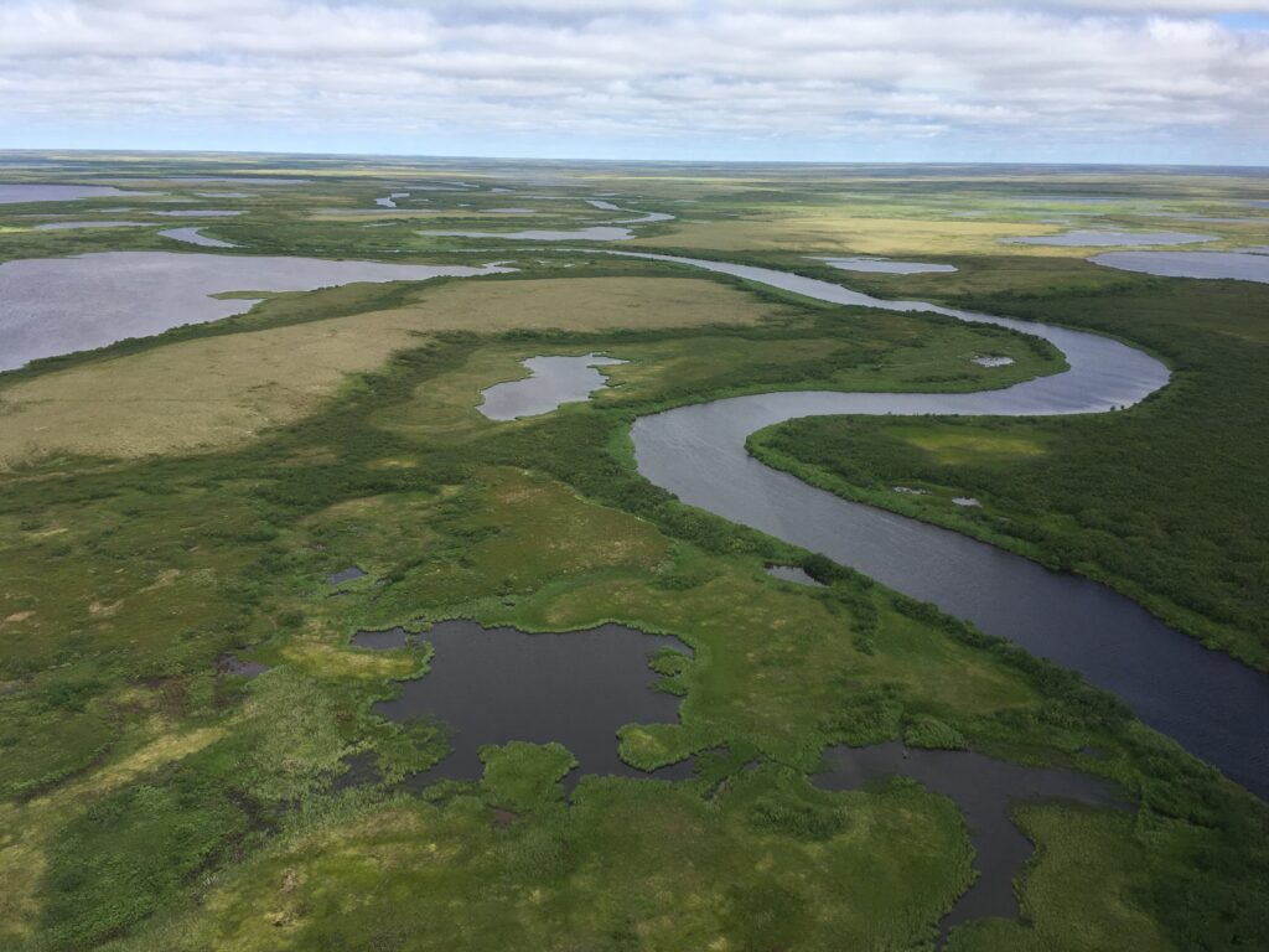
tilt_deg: -18.9
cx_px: 634
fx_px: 1063
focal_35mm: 29
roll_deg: -0.4
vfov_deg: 48.2
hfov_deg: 61.7
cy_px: 476
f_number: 2.2
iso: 25
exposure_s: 1/1083
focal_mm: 4.15
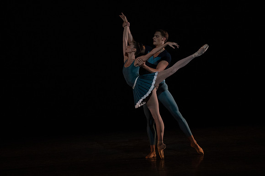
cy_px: 88
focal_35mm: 352
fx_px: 2592
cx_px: 132
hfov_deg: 5.9
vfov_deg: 3.9
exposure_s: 1/320
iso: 8000
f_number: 5.6
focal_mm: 352
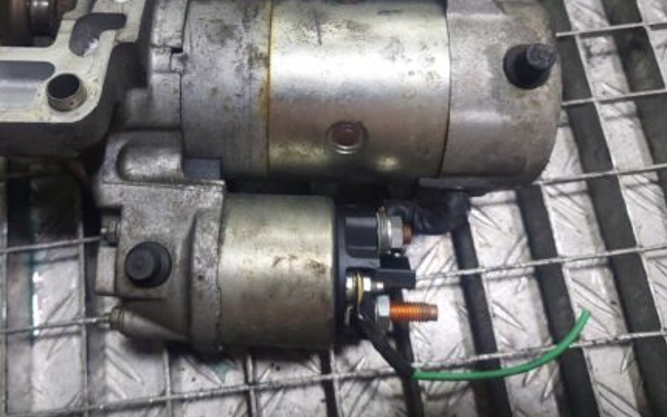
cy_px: 109
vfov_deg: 33.8
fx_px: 673
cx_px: 265
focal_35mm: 37
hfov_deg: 52.4
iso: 250
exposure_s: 1/100
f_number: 1.8
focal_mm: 5.23
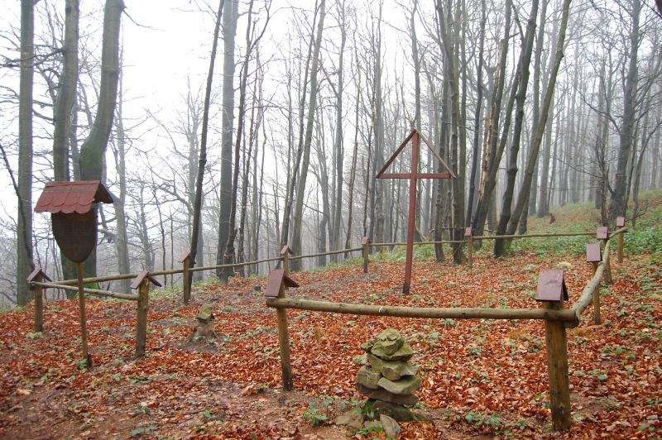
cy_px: 220
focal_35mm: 27
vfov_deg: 47.9
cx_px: 331
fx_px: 496
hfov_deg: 67.4
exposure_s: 1/50
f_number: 3.5
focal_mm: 18
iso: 200
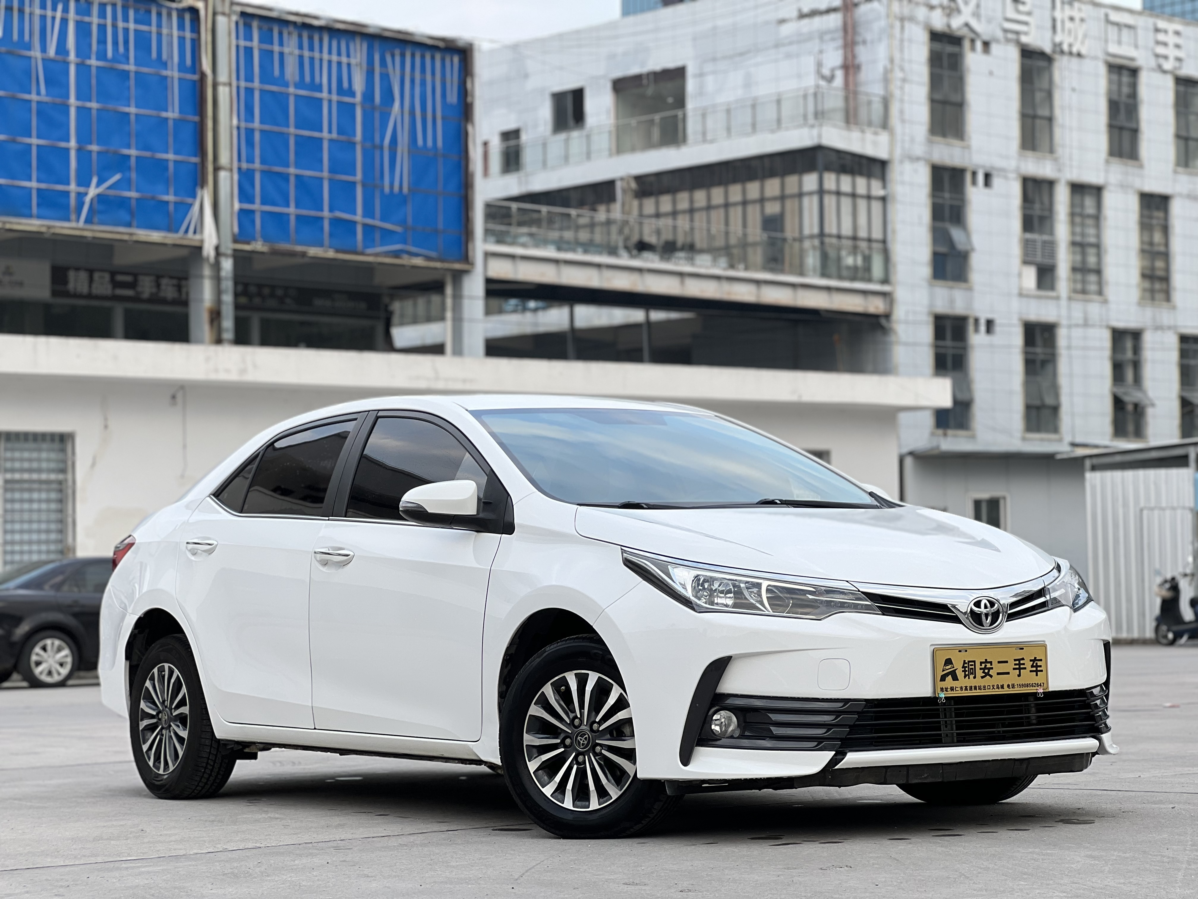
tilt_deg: +2.9
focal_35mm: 77
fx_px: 2665
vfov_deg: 19.1
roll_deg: +0.5
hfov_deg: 25.3
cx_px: 599
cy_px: 450
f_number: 2.8
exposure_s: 1/121
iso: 32
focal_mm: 9
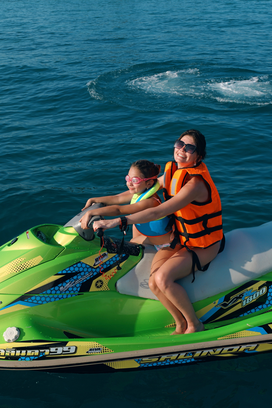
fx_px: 453
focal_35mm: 40
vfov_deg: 48.5
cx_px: 136
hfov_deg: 33.4
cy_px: 204
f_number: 13
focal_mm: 40
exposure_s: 1/320
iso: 200
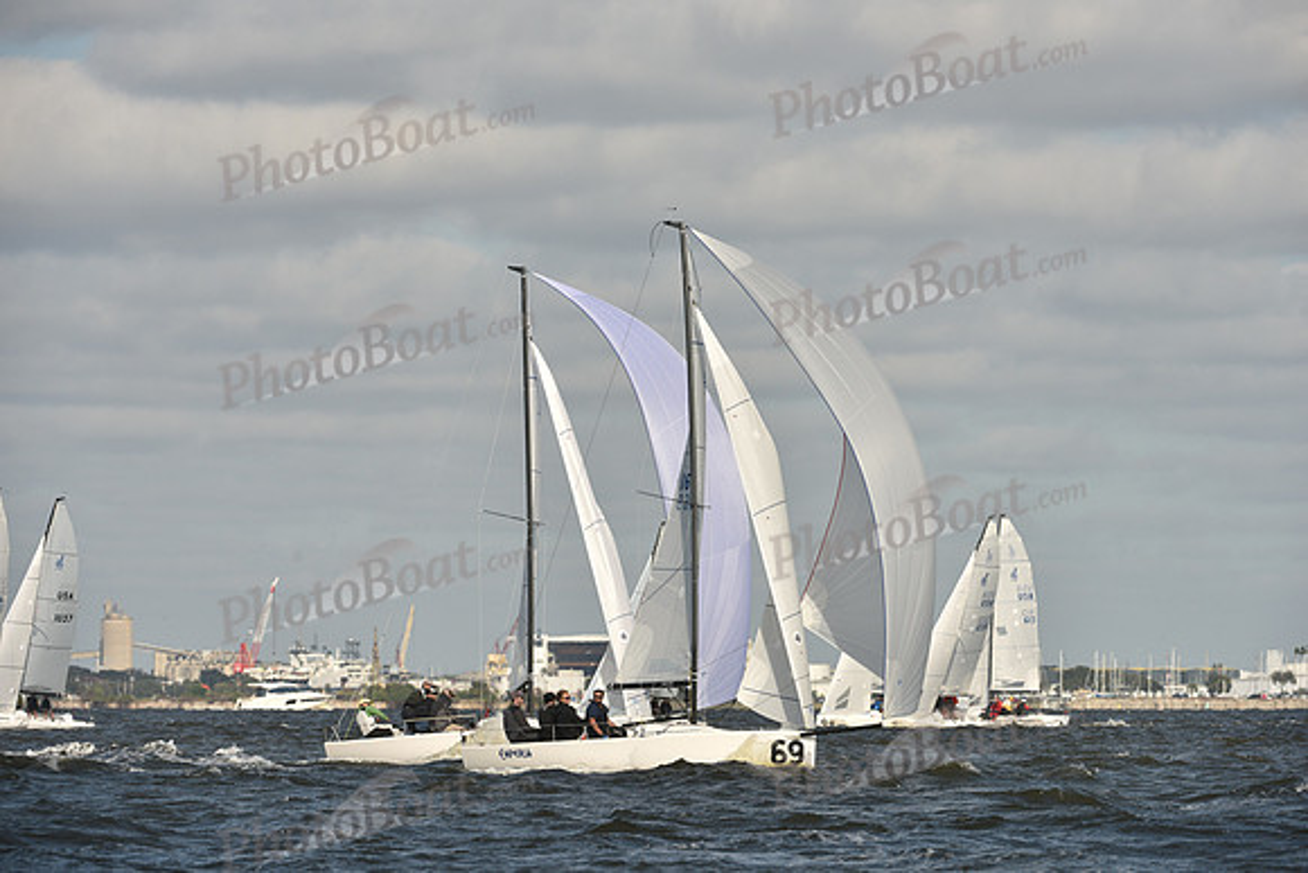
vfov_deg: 4.9
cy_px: 436
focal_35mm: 280
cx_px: 654
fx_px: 10175
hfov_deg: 7.4
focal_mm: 280
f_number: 8
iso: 250
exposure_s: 1/1250
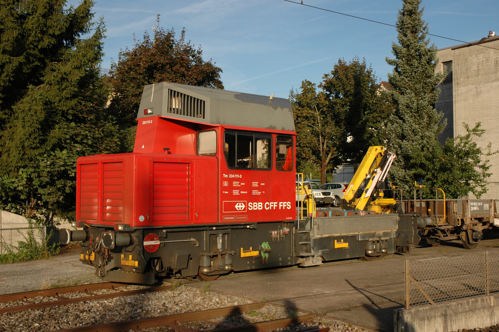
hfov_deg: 42.4
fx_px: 644
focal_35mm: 46
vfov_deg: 28.9
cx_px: 250
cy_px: 166
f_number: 9
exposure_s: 1/320
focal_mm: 31
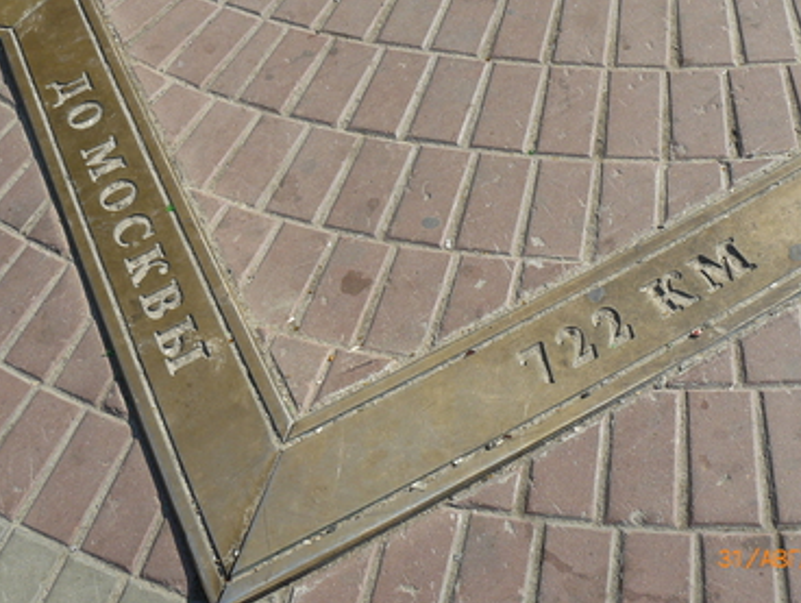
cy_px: 263
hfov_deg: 42.8
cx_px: 440
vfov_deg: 32.9
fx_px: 1019
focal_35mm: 44
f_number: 5.6
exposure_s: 1/250
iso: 100
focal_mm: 6
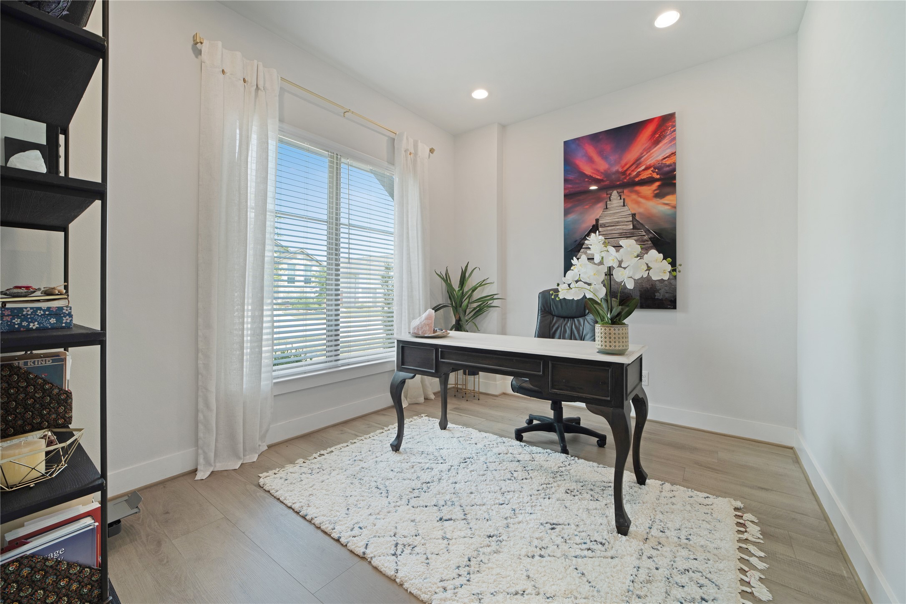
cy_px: 302
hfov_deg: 104.3
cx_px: 453
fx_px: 352
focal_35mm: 14
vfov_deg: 81.2
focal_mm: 14
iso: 160
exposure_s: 1/30
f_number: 8
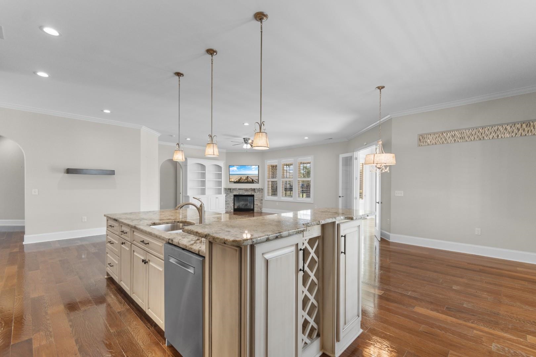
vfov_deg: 77.3
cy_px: 178
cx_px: 268
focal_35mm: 15
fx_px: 223
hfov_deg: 100.4
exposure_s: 1/2
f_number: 4.5
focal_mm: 10
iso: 100
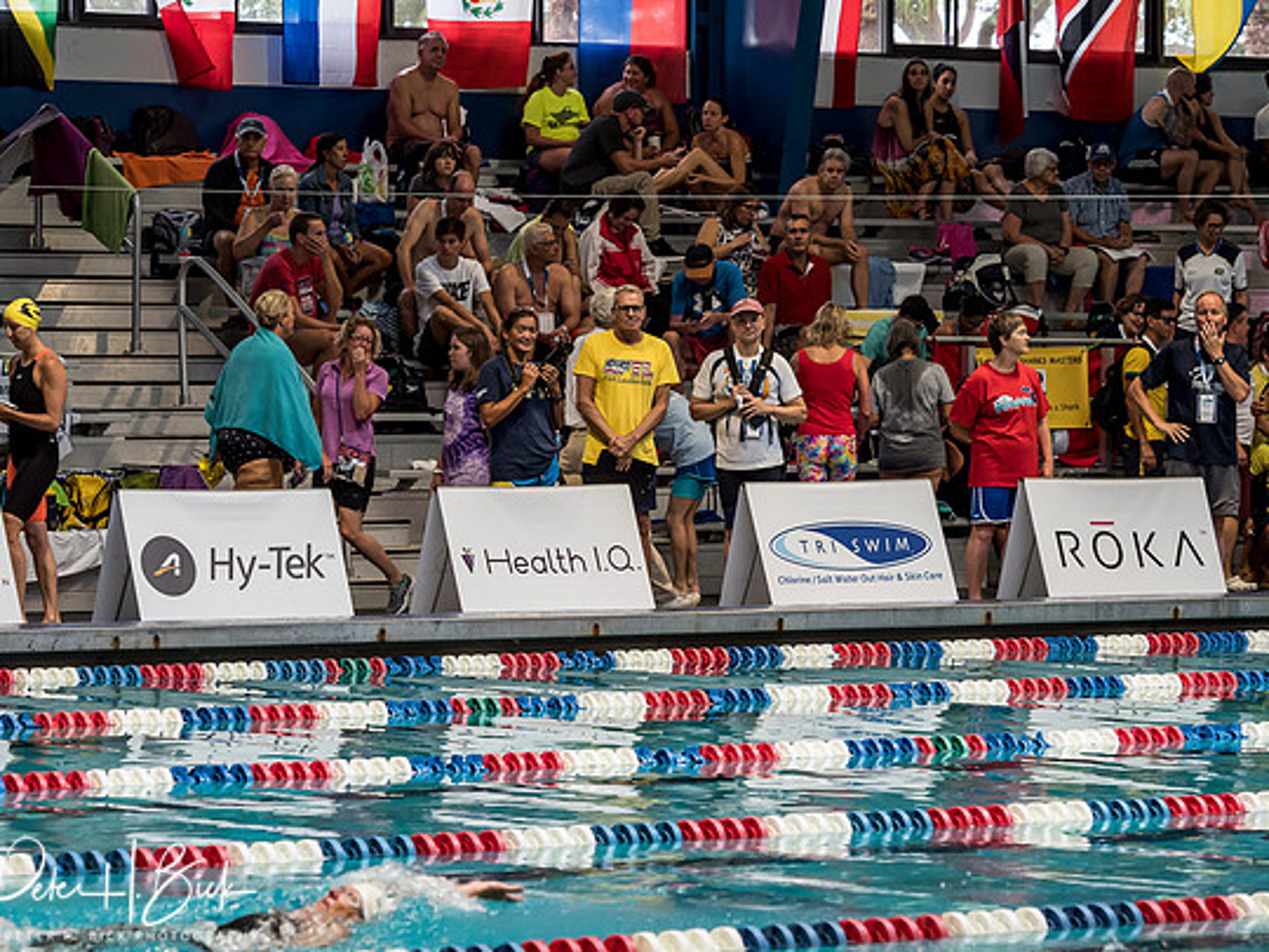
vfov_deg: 9.2
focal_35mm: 161
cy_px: 507
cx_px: 604
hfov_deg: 12.3
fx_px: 5902
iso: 800
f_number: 3.5
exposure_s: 1/200
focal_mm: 75
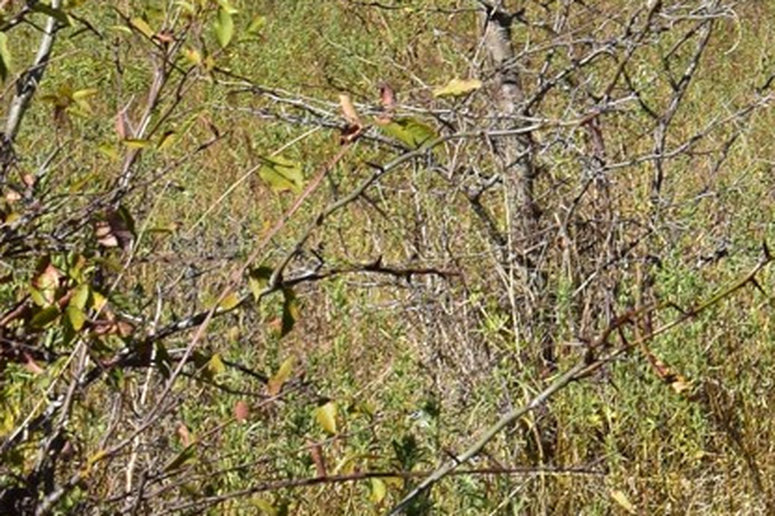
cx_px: 1578
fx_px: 3947
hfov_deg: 10.3
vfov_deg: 7.3
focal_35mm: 183
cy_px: -422
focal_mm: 25
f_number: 11
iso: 400
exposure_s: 1/400
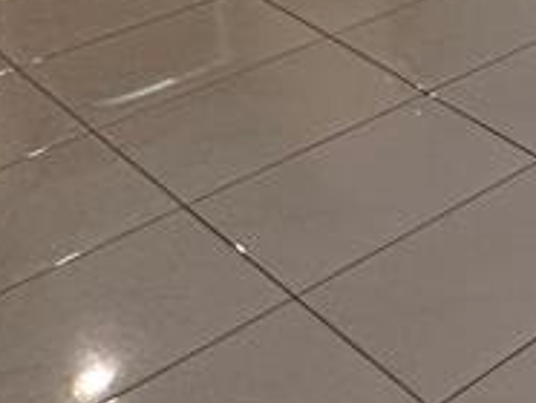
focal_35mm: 77
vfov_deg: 13.9
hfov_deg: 16.0
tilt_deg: -2.2
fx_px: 1194
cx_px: 1205
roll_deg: -0.9
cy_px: -550
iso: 250
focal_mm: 2.22
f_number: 2.2
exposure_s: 1/120
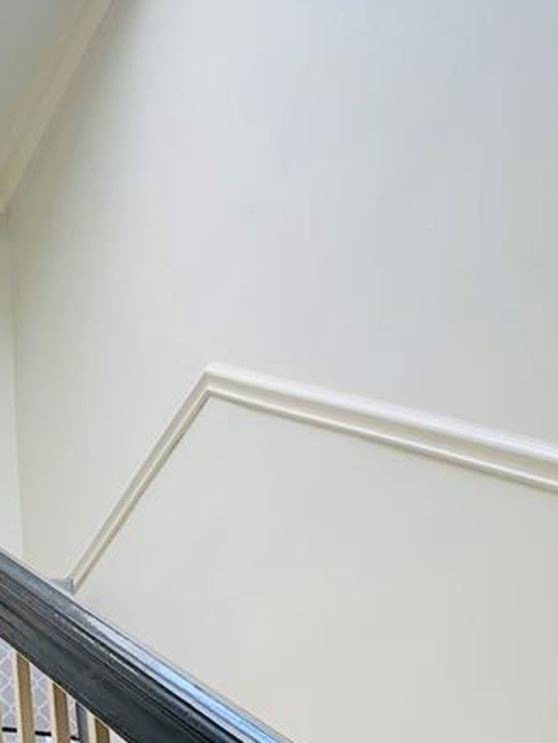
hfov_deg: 15.5
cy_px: 762
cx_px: -101
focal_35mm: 92
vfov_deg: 20.5
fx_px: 1975
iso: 50
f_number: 1.8
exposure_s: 1/121
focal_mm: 4.25
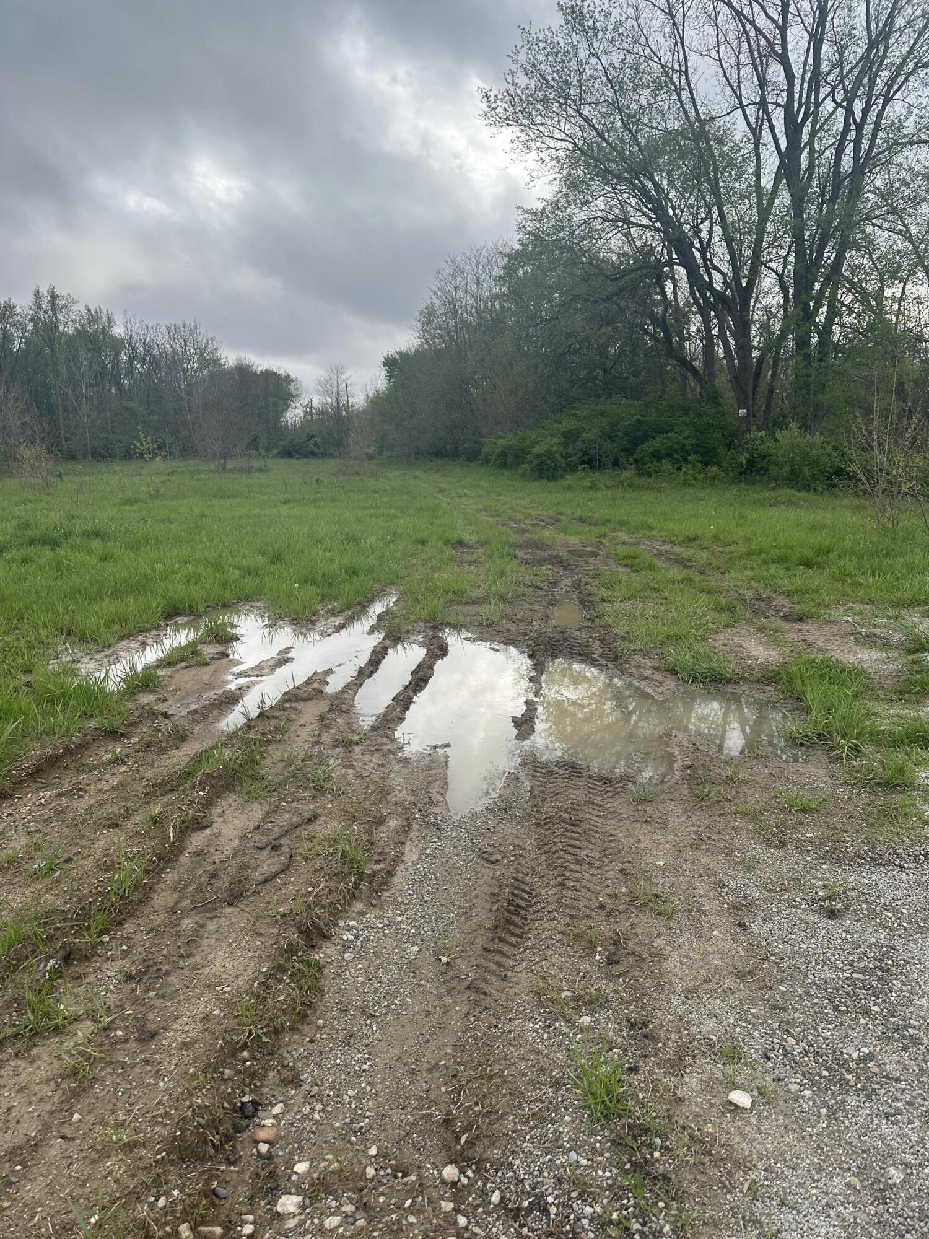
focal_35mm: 24
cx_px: 464
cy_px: 620
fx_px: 859
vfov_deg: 71.6
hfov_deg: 56.8
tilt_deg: -12.7
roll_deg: -0.3
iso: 80
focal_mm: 6.86
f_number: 1.78
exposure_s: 1/1812
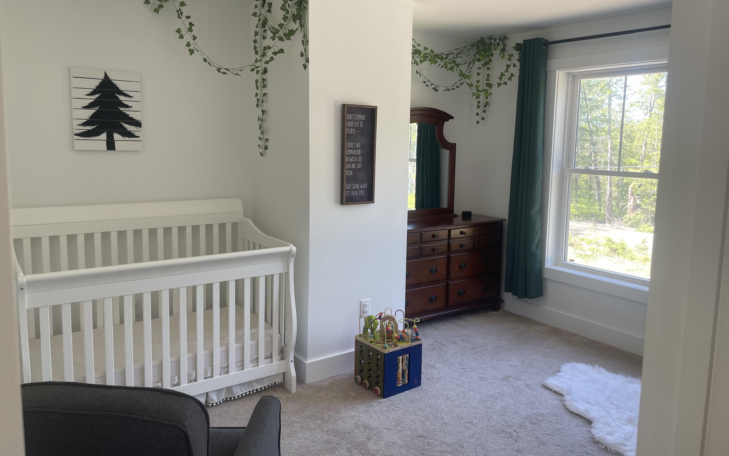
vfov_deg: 44.5
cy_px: 210
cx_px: 365
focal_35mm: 28
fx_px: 556
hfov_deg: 66.5
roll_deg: -0.8
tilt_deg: -6.8
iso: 100
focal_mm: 4.2
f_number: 1.6
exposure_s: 1/121
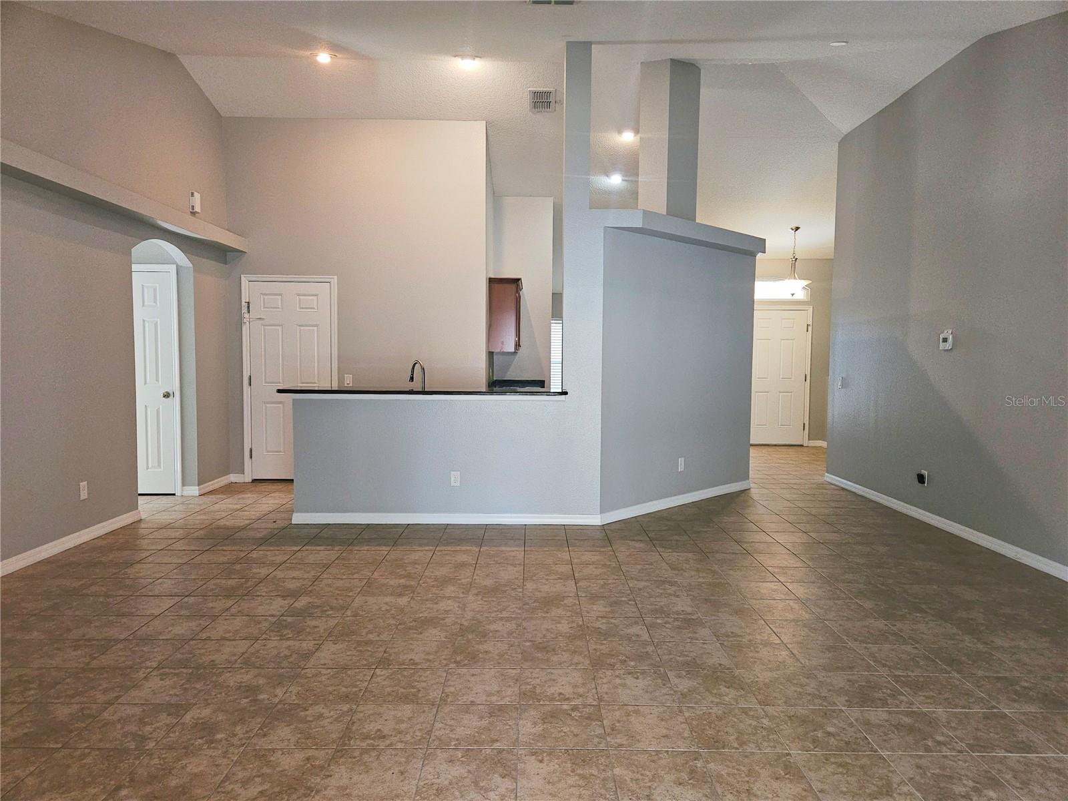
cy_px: 400
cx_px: 534
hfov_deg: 73.9
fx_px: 710
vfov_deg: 58.9
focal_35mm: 23
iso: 125
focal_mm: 5.4
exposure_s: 1/24
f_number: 1.8
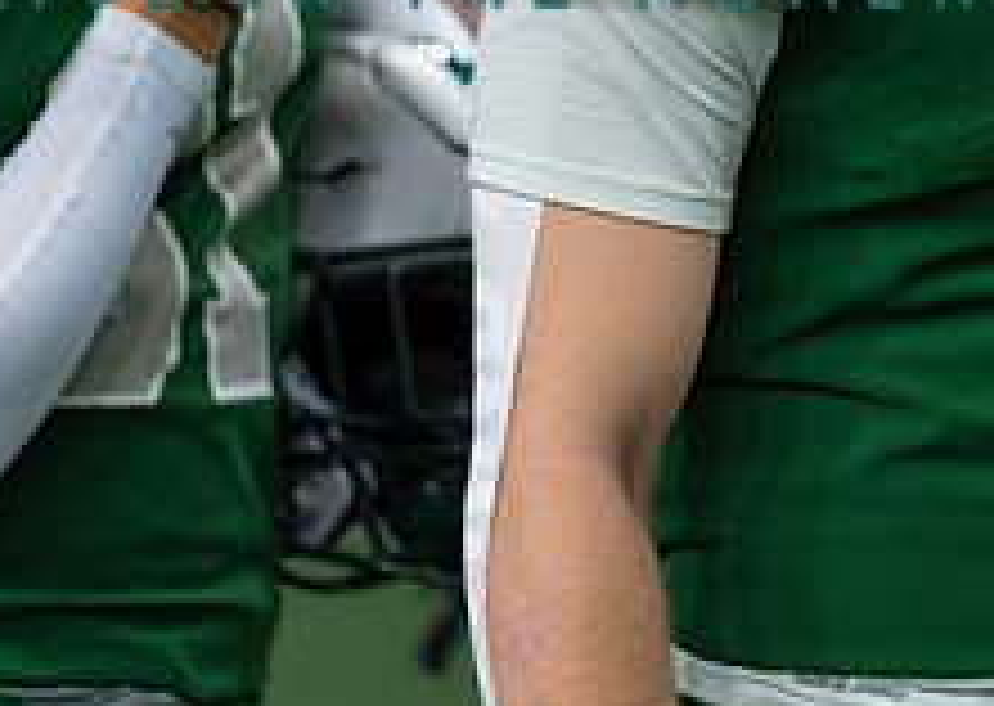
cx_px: 931
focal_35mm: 372
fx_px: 10482
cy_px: -207
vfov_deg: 3.8
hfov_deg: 5.4
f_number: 1.8
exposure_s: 1/400
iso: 500
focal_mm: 135
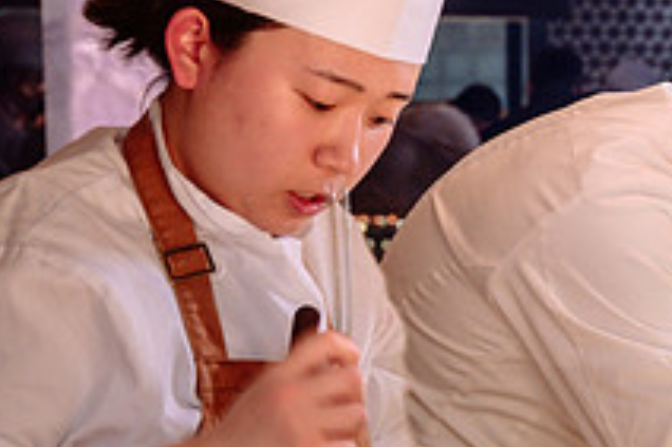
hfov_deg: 15.7
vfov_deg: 10.8
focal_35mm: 126
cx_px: 773
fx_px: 2350
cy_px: 398
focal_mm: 46
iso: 800
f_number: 4.5
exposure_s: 1/100
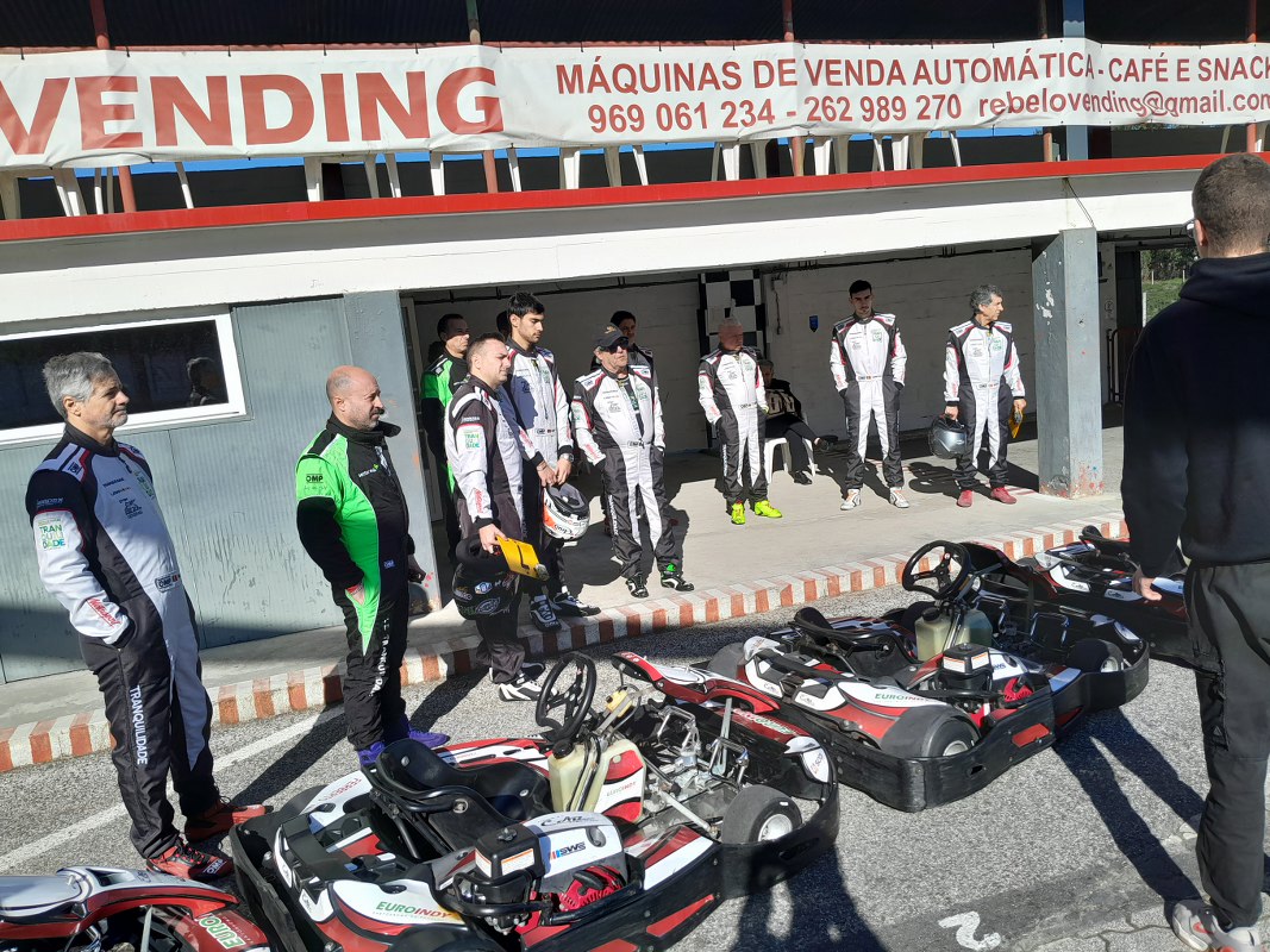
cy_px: 476
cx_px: 635
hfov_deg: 67.3
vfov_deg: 53.1
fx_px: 954
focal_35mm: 26
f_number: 1.8
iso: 40
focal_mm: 3.98
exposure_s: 1/752
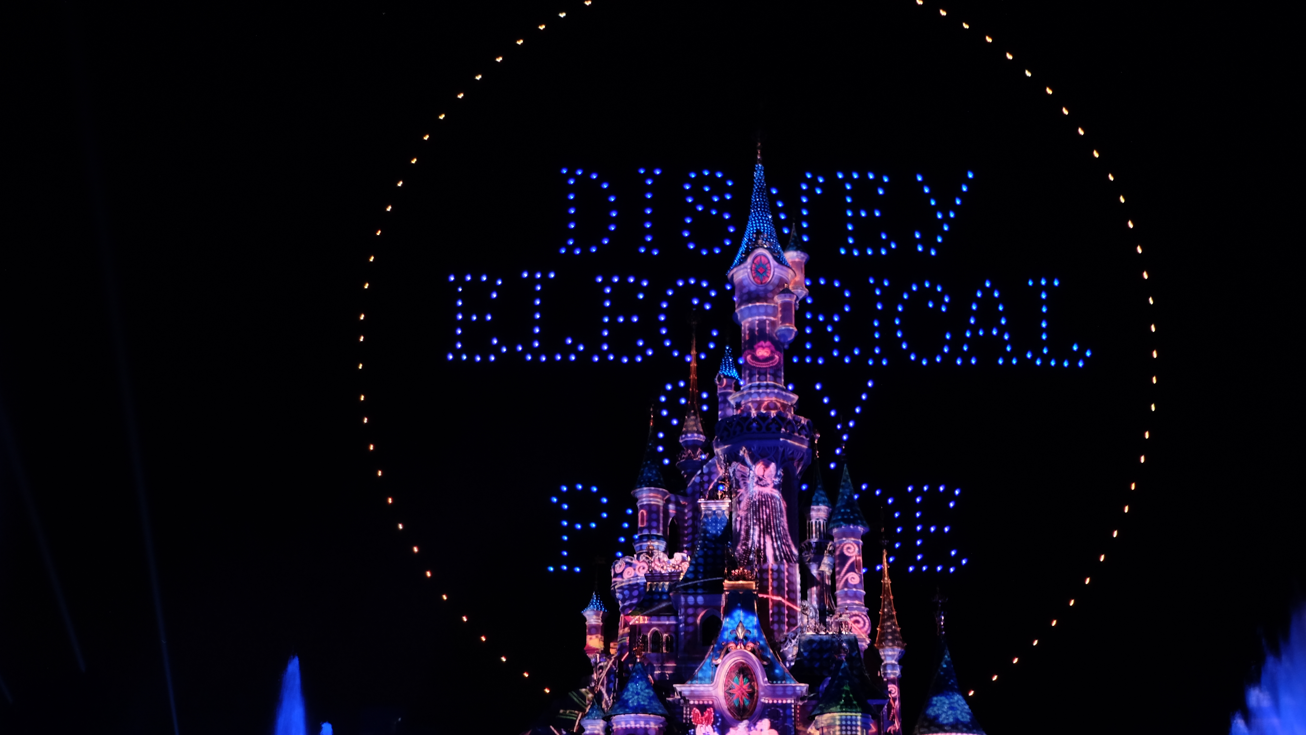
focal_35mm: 41
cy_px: 396
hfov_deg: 49.4
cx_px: 697
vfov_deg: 29.0
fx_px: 1420
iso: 800
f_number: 4.2
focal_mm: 23.2
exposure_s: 1/8
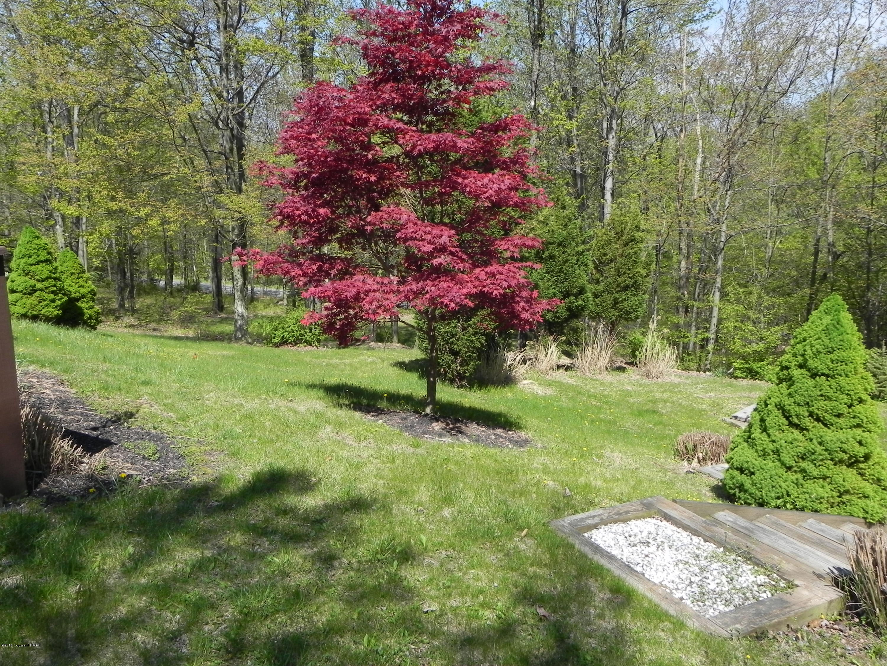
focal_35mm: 29
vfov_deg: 48.2
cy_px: 333
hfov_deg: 61.7
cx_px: 444
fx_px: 743
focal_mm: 5.2
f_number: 6.3
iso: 160
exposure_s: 1/298
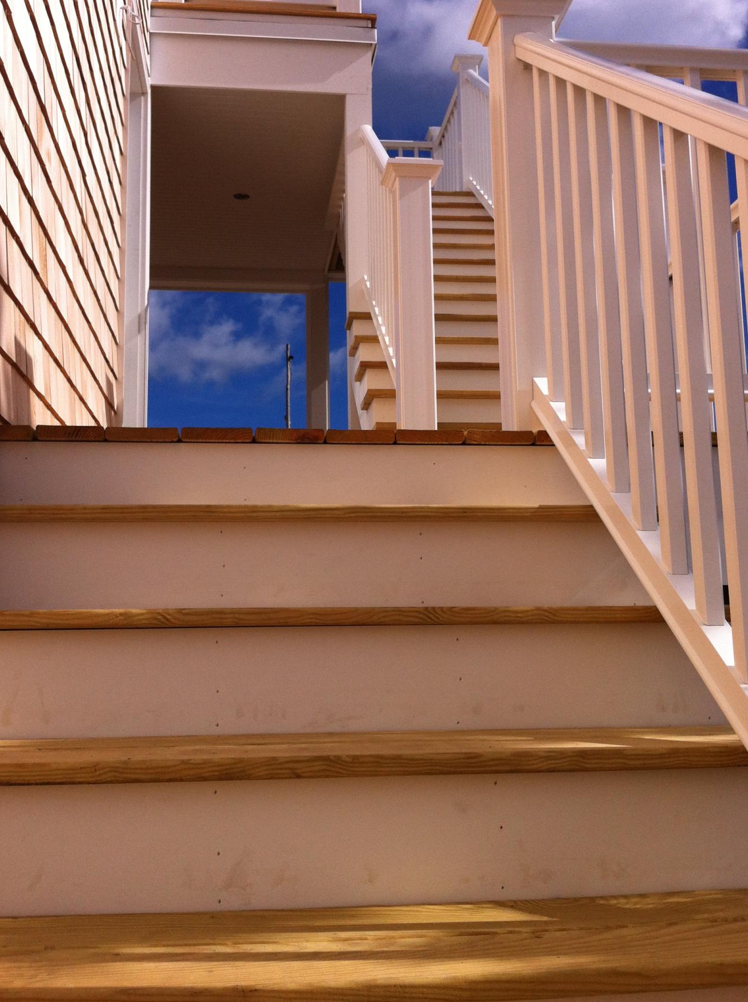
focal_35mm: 40
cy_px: 436
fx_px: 1156
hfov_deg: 35.9
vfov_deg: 46.8
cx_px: 376
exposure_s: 1/3771
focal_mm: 3.85
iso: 80
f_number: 2.8
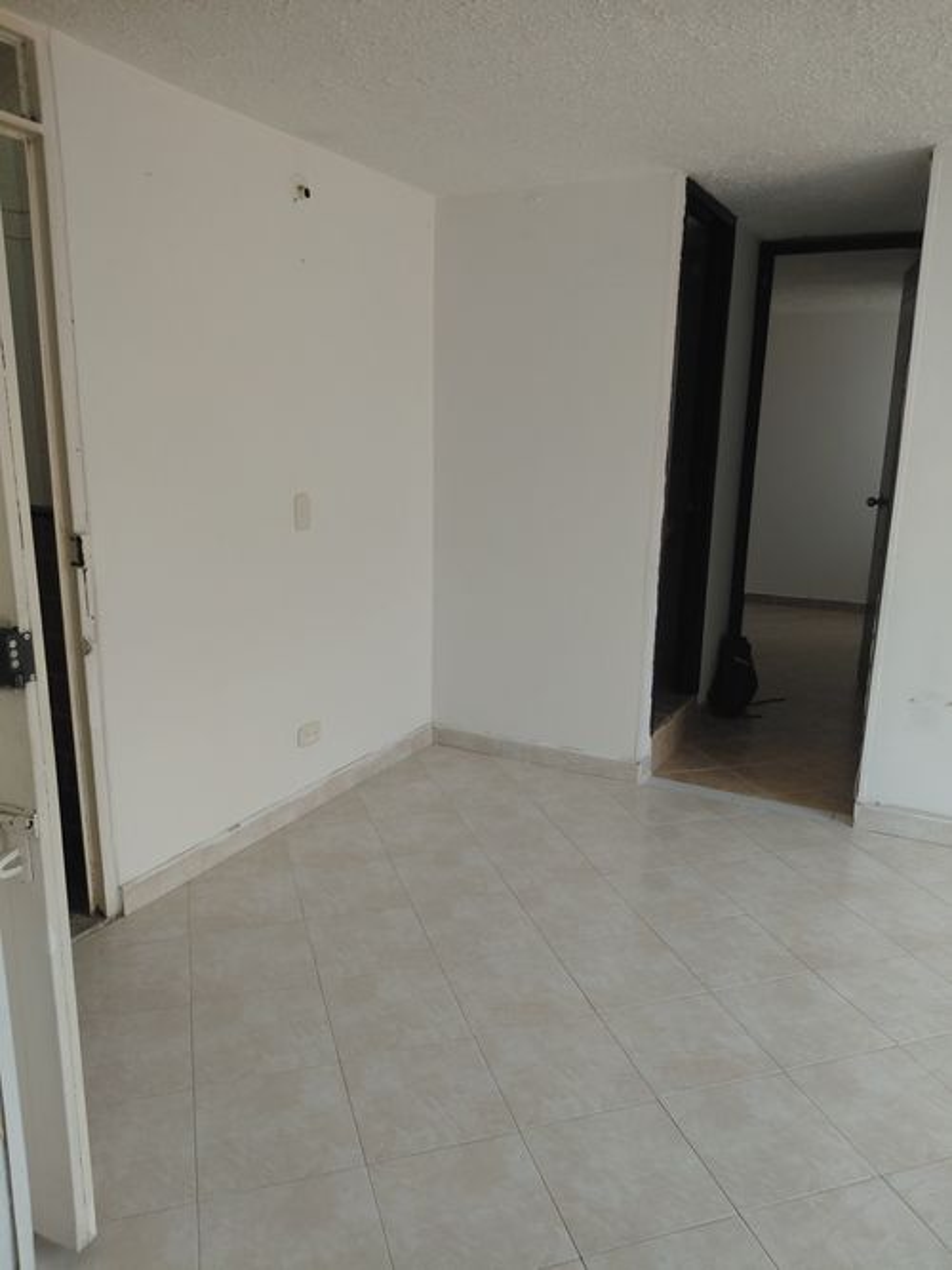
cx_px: 476
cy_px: 635
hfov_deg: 54.9
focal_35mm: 25
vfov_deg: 69.4
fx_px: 917
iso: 50
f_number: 1.8
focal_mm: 4.69
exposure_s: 1/268
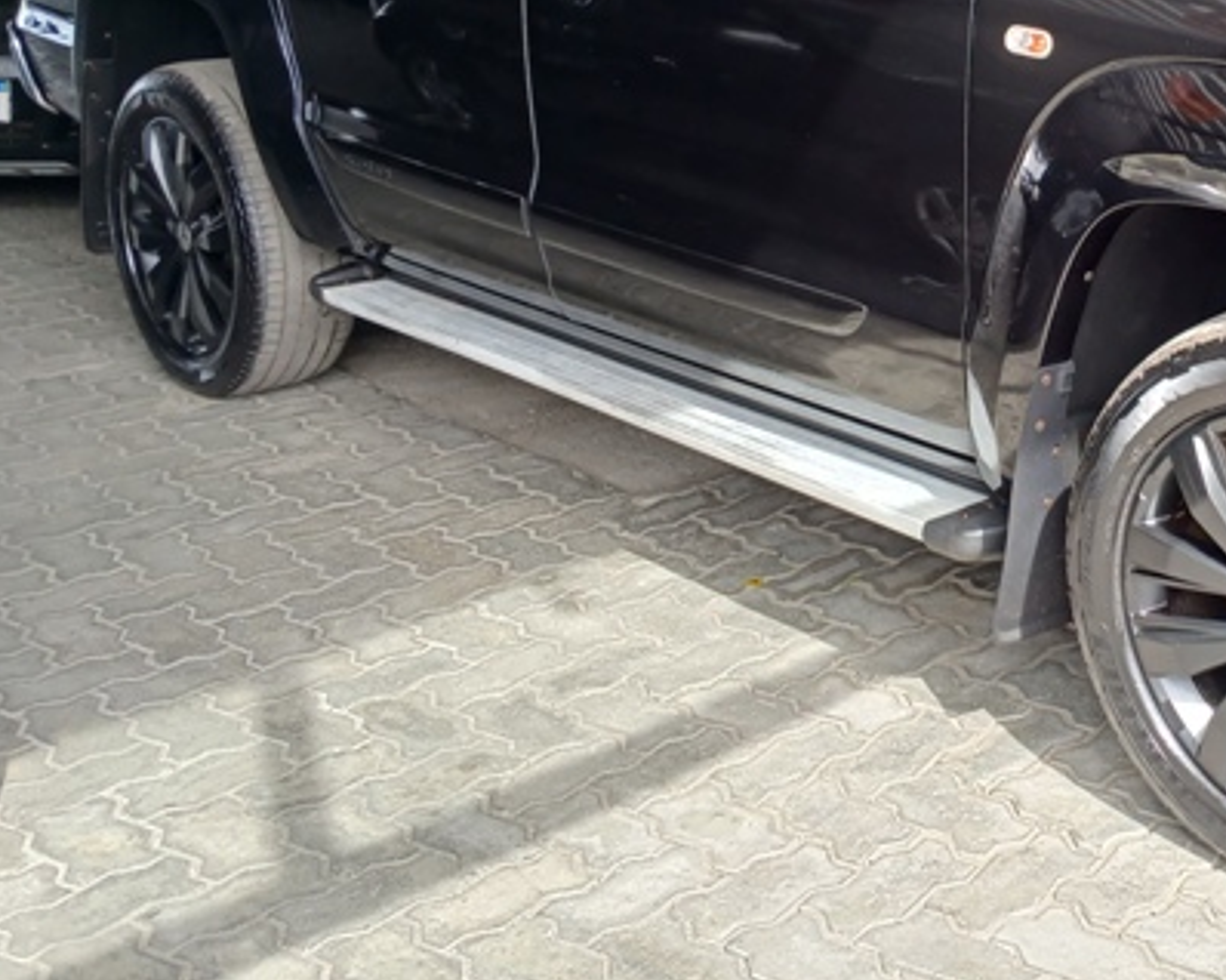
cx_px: 1106
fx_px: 1850
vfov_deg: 29.1
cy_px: 210
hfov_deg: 34.6
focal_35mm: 51
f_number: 1.8
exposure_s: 1/60
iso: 25
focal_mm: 3.98
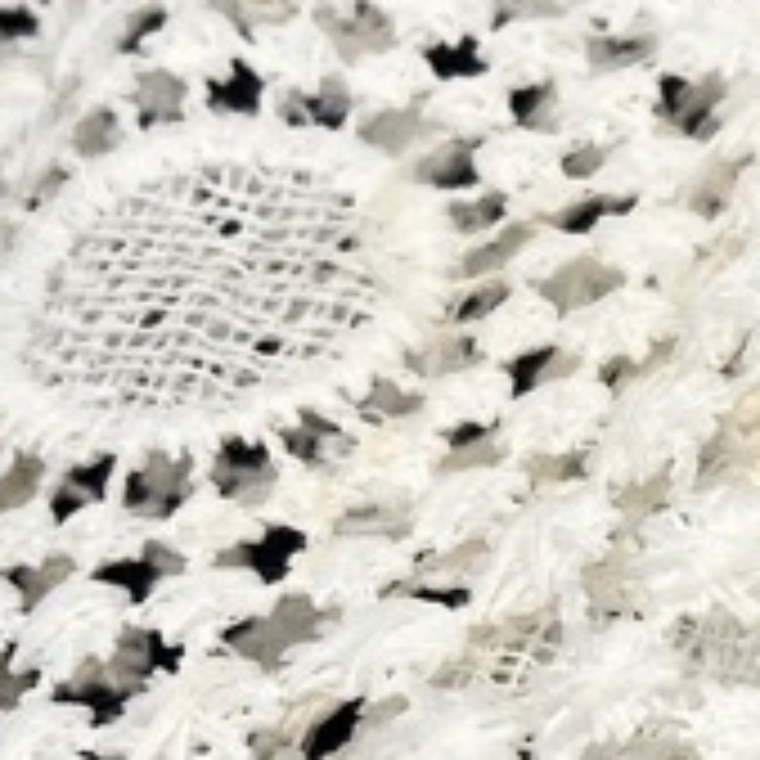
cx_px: 1731
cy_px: 980
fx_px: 4322
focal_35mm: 174
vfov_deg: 9.9
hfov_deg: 9.2
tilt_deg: -63.5
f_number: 1.5
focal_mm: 5.7
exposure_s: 1/121
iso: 64
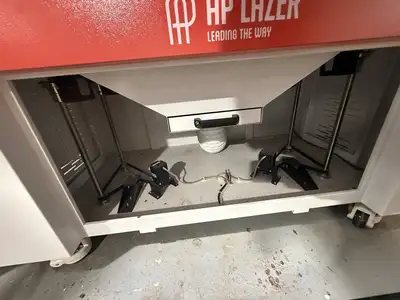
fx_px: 162
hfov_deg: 102.1
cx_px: 200
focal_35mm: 14
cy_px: 150
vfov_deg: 85.7
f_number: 2.2
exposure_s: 1/60
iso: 800
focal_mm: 2.2
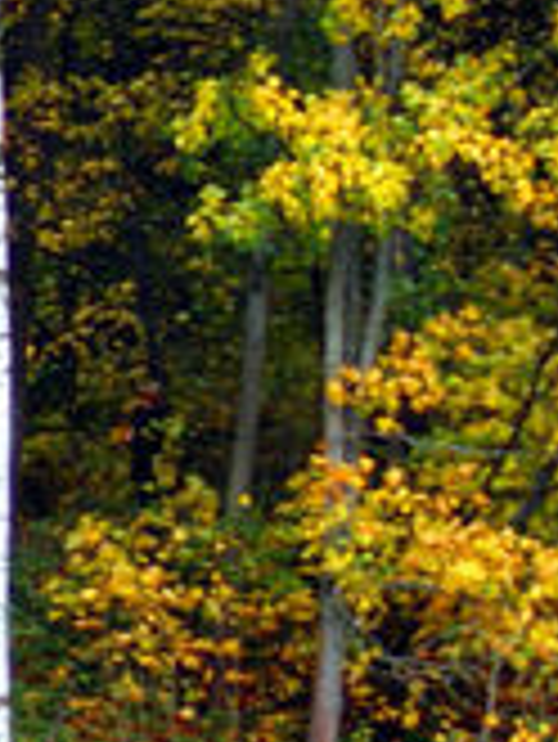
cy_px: 328
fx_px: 12656
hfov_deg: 2.5
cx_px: -1192
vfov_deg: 3.4
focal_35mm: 590
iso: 100
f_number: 5
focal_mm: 75
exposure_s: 1/125
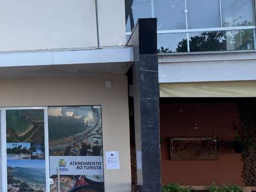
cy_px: 95
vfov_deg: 20.2
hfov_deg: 24.1
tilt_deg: +6.7
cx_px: -55
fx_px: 540
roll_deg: -0.1
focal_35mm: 73
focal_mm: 4.25
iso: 32
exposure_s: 1/257
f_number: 1.8
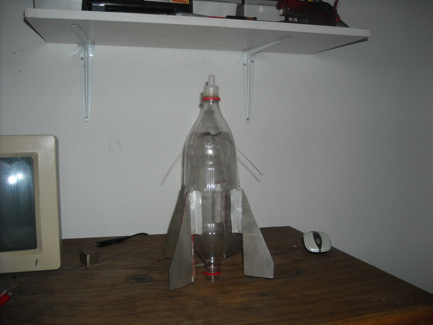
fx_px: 438
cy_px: 162
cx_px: 216
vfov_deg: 40.7
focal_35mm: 35
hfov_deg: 52.6
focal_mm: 5.7
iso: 200
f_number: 2.8
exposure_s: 1/60
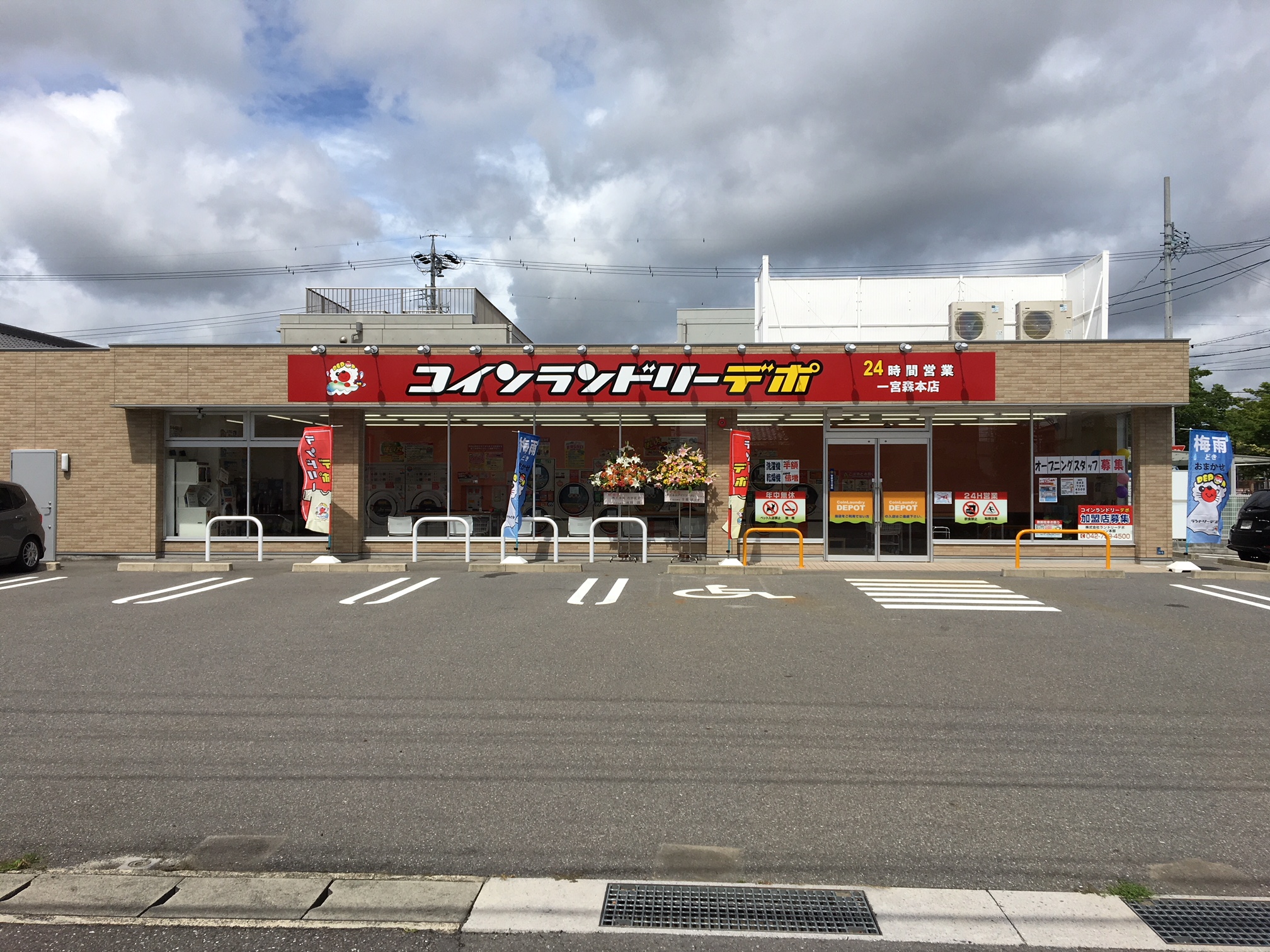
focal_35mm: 29
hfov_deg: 61.7
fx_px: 1064
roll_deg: -0.2
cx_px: 635
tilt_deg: +1.6
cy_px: 476
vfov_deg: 48.2
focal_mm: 4.15
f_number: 2.2
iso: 25
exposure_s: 1/3077
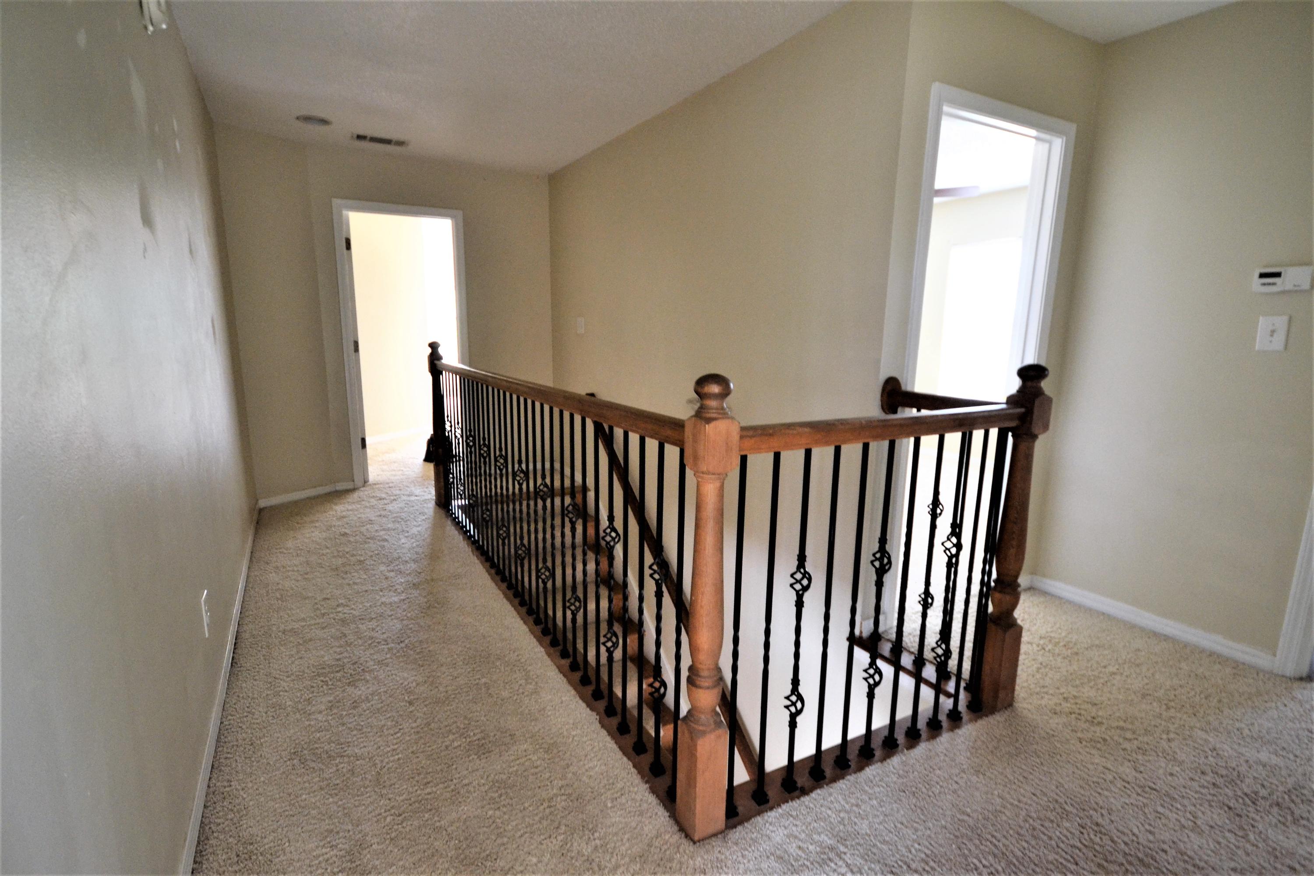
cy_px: 438
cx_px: 657
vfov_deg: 69.7
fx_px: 630
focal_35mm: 17
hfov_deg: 92.4
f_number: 4.2
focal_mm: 11.5
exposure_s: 1/60
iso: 1400
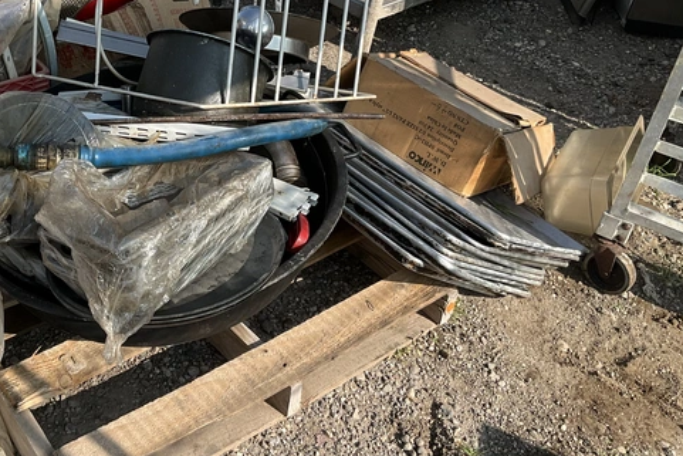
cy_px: 147
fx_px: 892
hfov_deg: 40.8
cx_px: 179
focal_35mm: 47
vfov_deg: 28.5
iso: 25
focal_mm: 3
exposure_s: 1/1035
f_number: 1.8
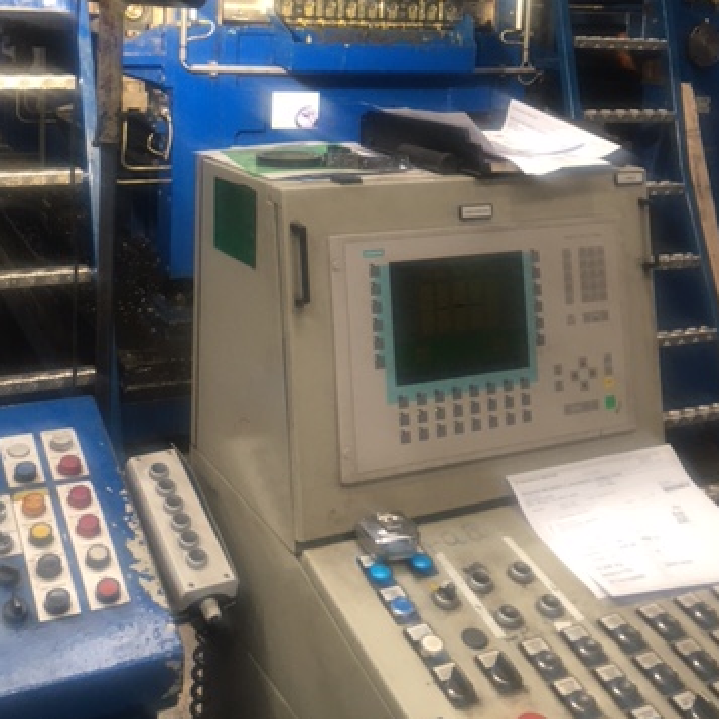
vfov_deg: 35.7
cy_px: 153
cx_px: 346
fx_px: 1081
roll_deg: -2.5
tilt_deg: -5.6
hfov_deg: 36.8
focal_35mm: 46
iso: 50
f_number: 2.2
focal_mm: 4.15
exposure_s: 1/33
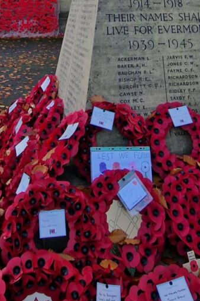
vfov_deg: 39.9
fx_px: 342
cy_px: -19
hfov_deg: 32.5
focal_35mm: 41
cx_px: 76
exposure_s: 1/664
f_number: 2.2
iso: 50
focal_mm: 2.2
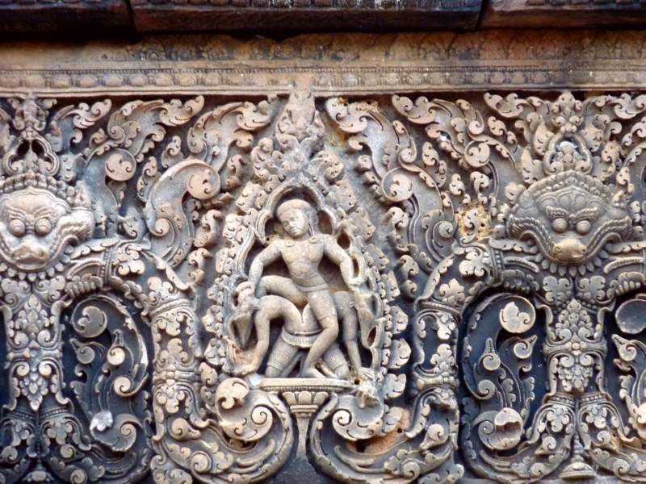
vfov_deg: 5.0
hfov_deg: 6.6
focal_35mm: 300
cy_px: 242
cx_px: 323
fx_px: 5599
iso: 400
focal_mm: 49.2
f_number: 4.9
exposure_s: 1/40
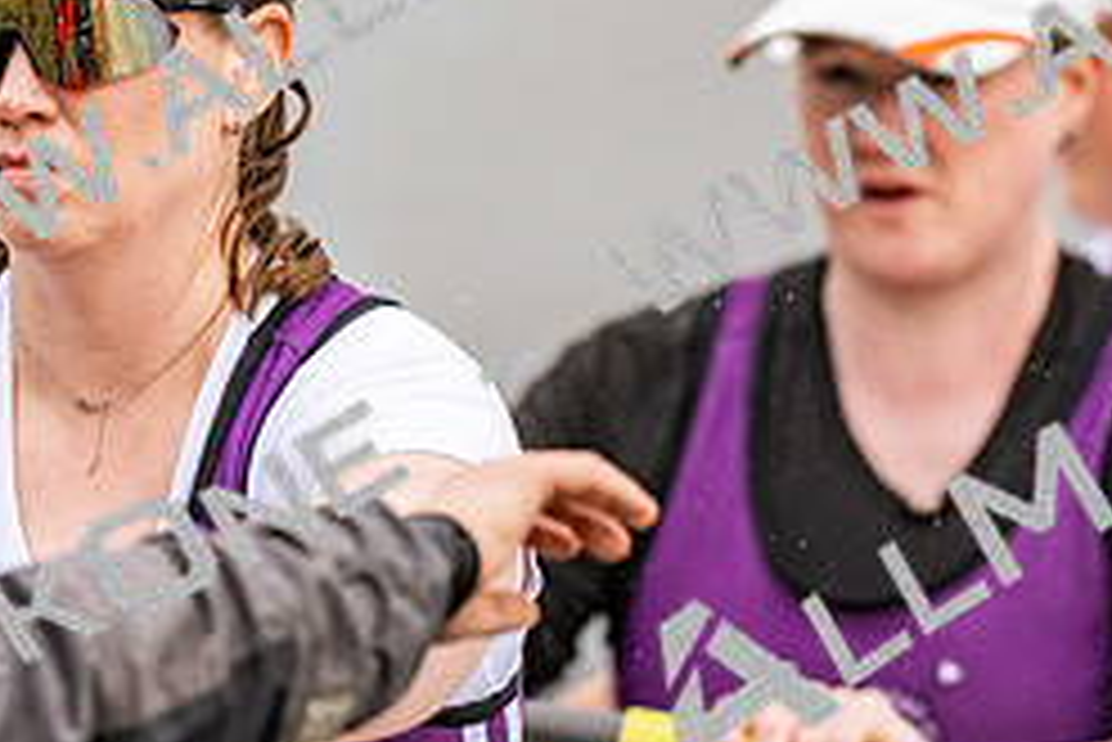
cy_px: 389
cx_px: 275
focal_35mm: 1407
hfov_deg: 1.5
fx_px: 43484
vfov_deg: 1.0
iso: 800
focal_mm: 600
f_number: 4
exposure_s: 1/2500
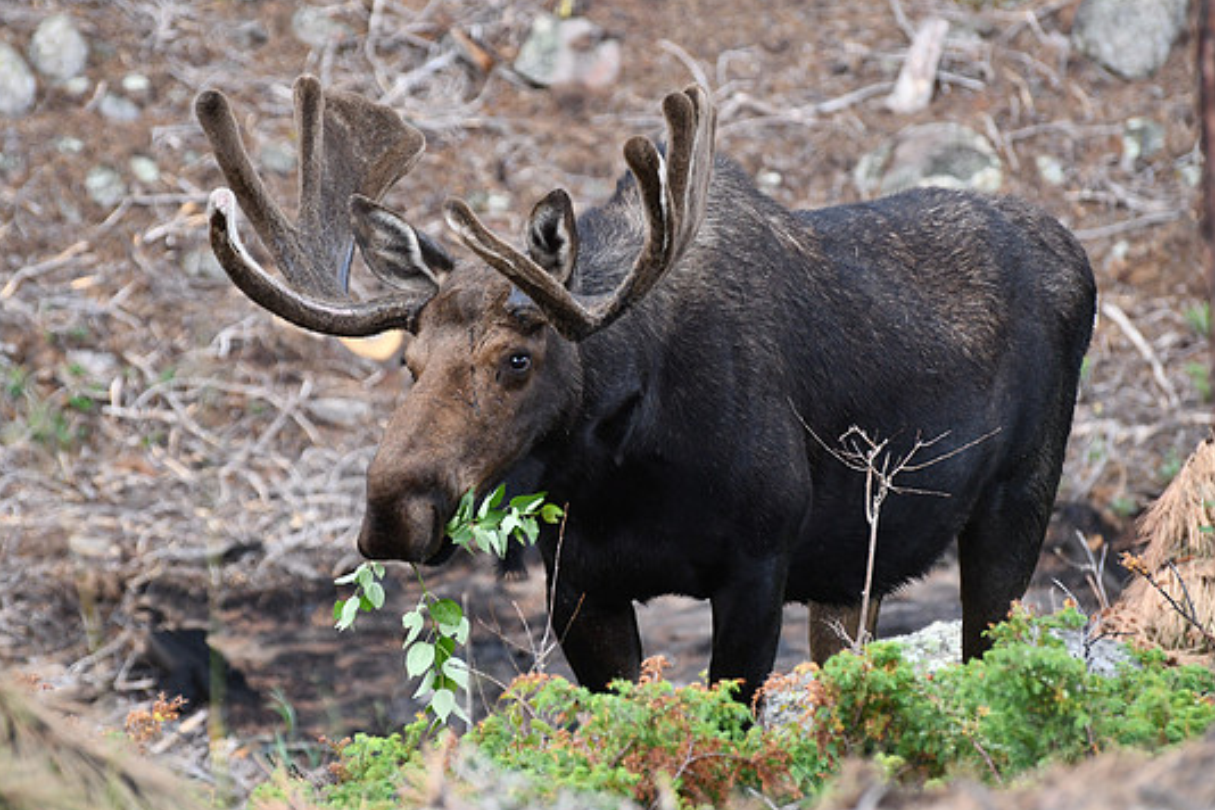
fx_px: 10158
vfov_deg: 4.6
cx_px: 576
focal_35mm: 301
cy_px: 411
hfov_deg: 6.8
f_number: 5
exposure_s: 1/500
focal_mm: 185
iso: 1100
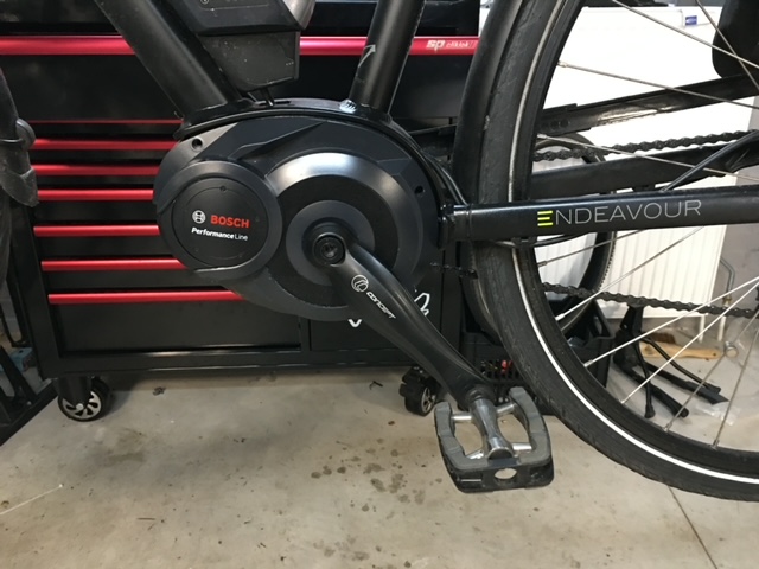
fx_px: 636
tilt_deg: -21.1
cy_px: 284
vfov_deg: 48.2
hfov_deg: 61.7
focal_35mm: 29
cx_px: 380
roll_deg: +0.2
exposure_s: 1/8
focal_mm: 4.15
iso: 125
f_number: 2.2
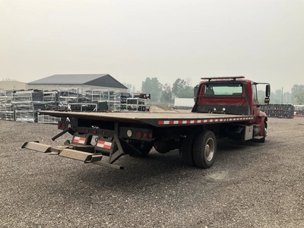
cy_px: 114
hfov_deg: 61.7
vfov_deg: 48.2
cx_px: 152
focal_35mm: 29
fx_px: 255
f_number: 1.8
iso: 25
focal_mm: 3
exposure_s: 1/2227
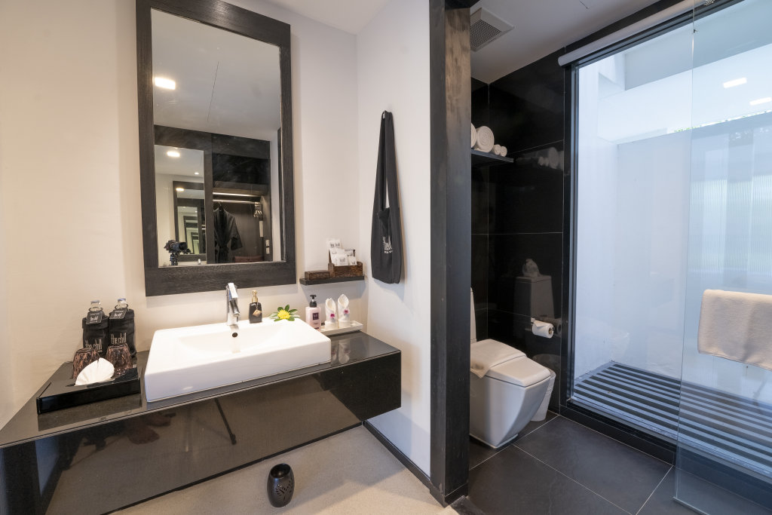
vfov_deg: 81.2
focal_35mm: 14
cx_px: 386
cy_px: 258
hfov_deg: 104.2
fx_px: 300
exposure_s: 1/80
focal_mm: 14
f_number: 8
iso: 500
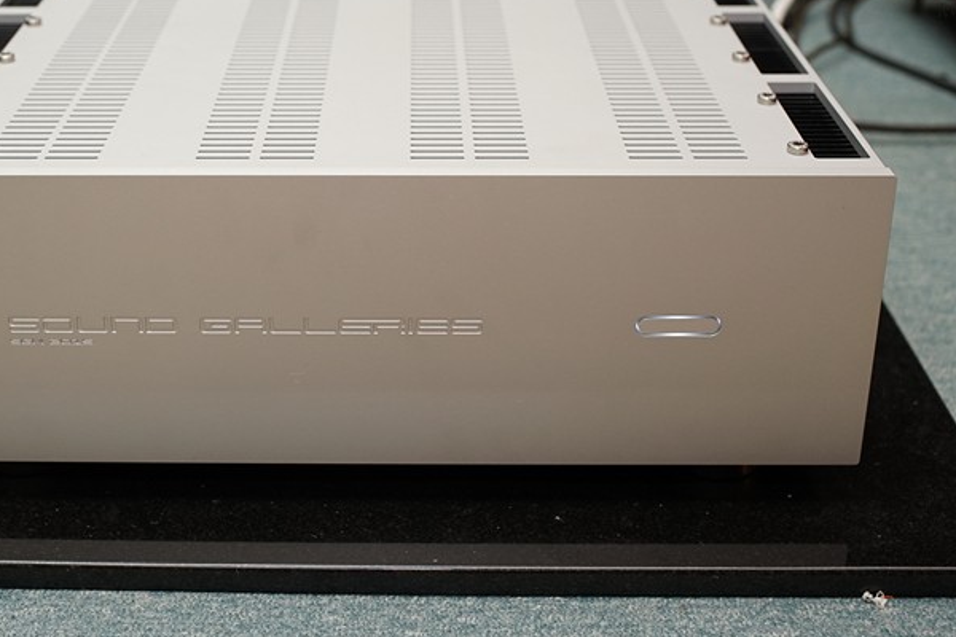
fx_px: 1593
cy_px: 252
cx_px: 376
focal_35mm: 60
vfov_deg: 22.6
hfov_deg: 33.3
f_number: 4
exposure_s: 1/60
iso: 800
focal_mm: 40
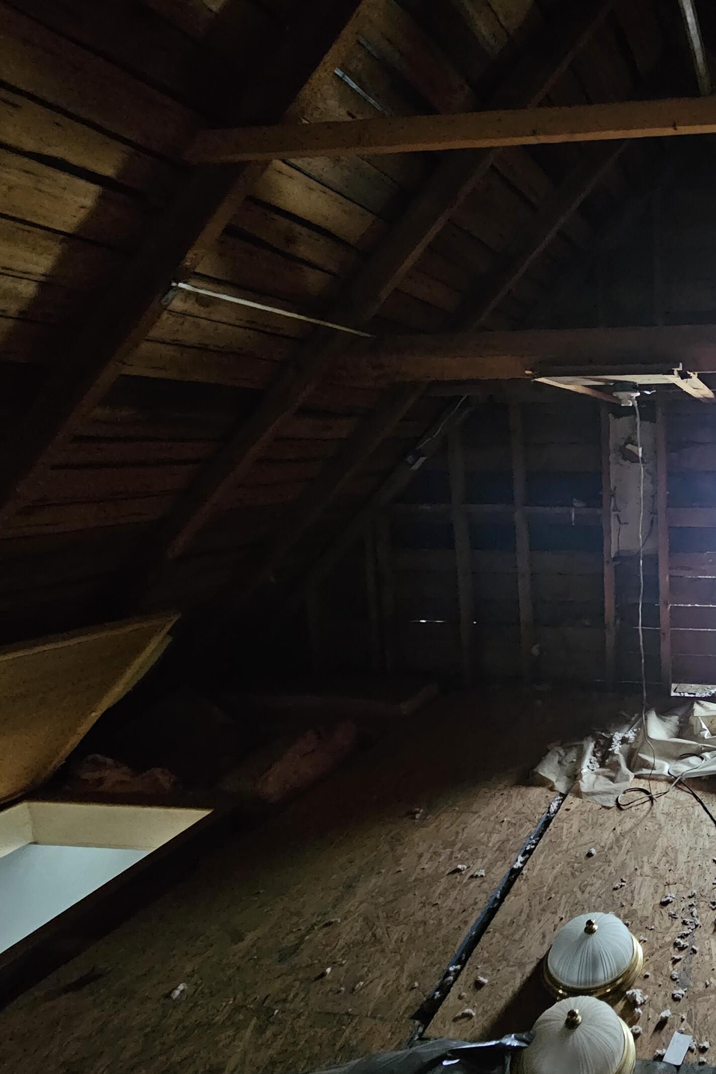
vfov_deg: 86.9
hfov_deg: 51.5
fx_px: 567
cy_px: 524
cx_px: 719
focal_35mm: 19
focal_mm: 2.2
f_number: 2.2
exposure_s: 1/24
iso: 1250
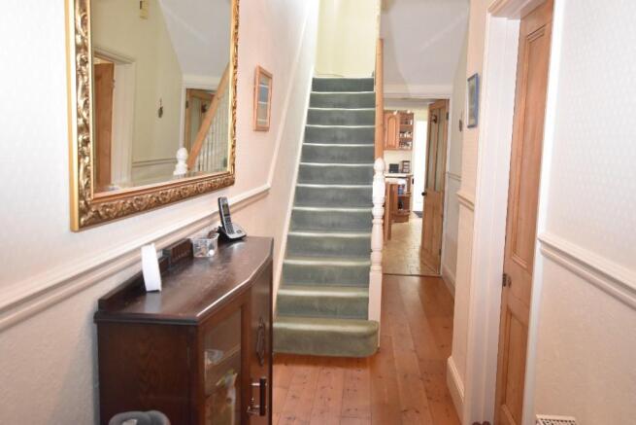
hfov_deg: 61.9
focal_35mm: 30
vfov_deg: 43.6
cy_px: 212
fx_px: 530
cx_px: 318
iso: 2200
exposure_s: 1/60
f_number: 4
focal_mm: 20
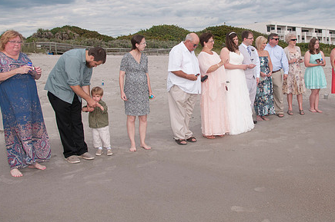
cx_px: 202
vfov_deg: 33.1
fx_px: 372
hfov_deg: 48.2
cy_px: 78
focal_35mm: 40
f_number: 9
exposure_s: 1/250
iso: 100
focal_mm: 20
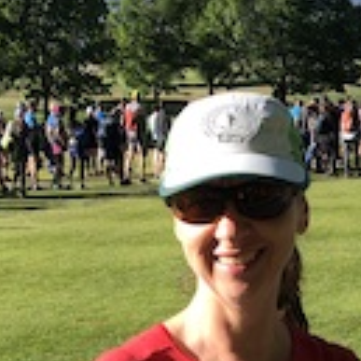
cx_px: 201
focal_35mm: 101
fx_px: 1192
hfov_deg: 17.2
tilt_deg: -20.0
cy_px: 486
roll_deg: +1.3
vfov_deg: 16.2
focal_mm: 3.99
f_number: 1.8
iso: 20
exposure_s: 1/774
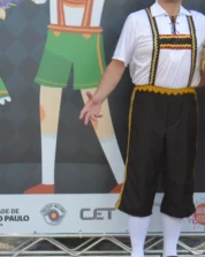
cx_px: -33
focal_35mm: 141
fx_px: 1071
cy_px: -3
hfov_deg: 10.8
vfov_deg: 13.5
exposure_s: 1/125
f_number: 5.6
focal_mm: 26
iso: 200
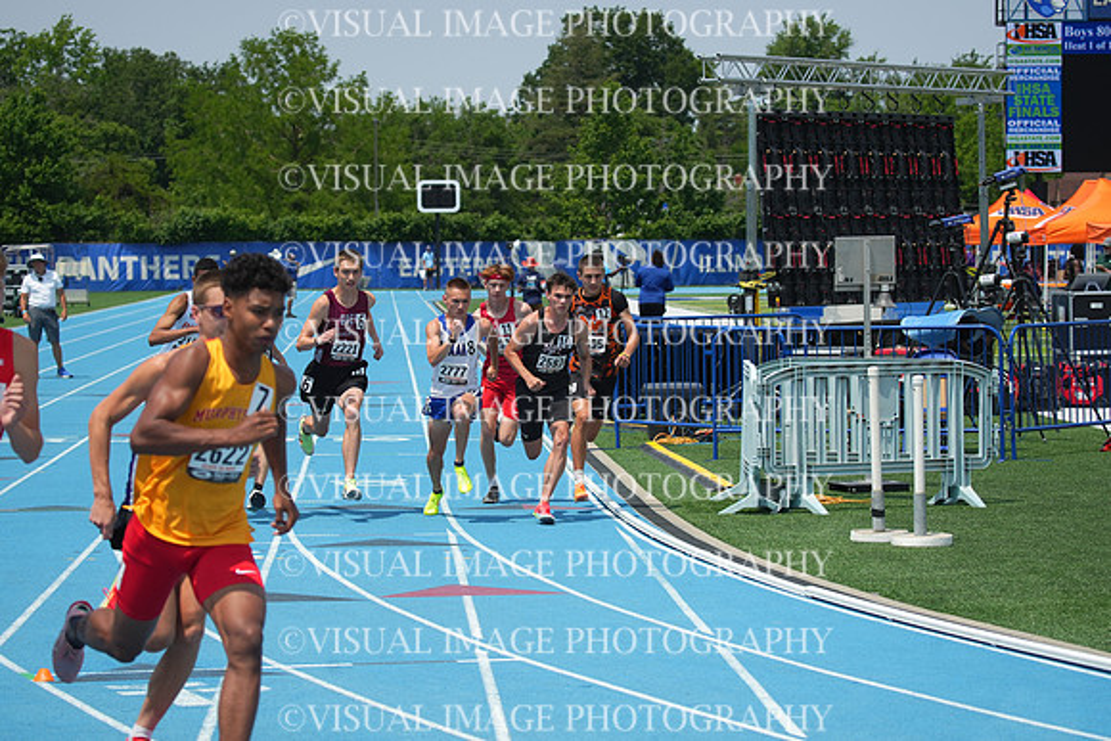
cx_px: 556
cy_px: 370
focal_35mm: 115
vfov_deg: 11.9
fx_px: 3550
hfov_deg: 17.8
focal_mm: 115
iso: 400
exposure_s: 1/2500
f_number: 5.6
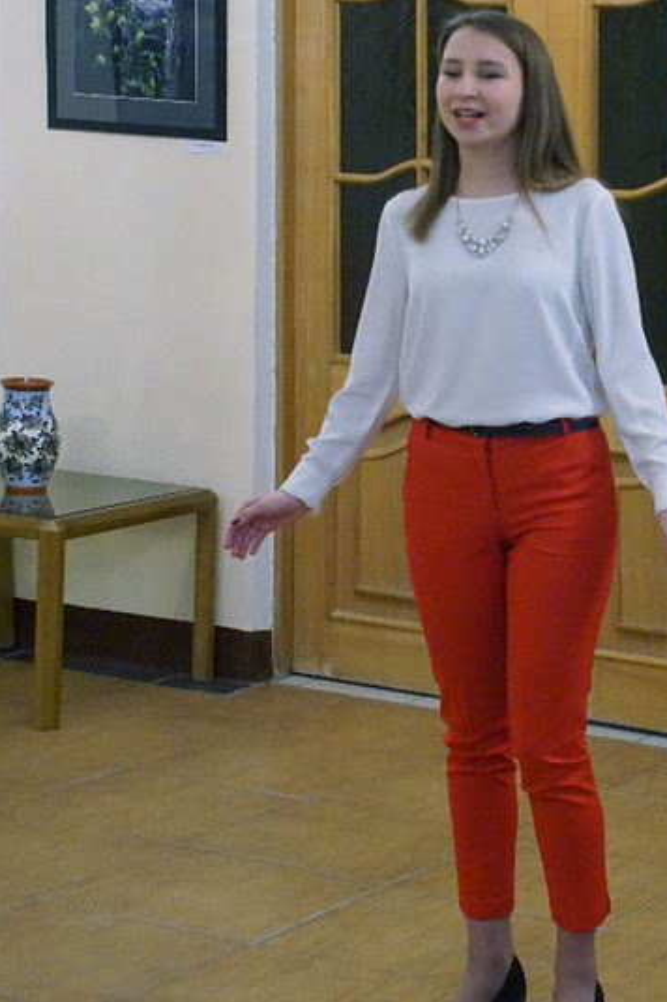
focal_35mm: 101
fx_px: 2810
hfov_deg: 13.5
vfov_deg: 20.2
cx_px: 556
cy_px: 391
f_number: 4.5
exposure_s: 1/125
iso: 3200
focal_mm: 40
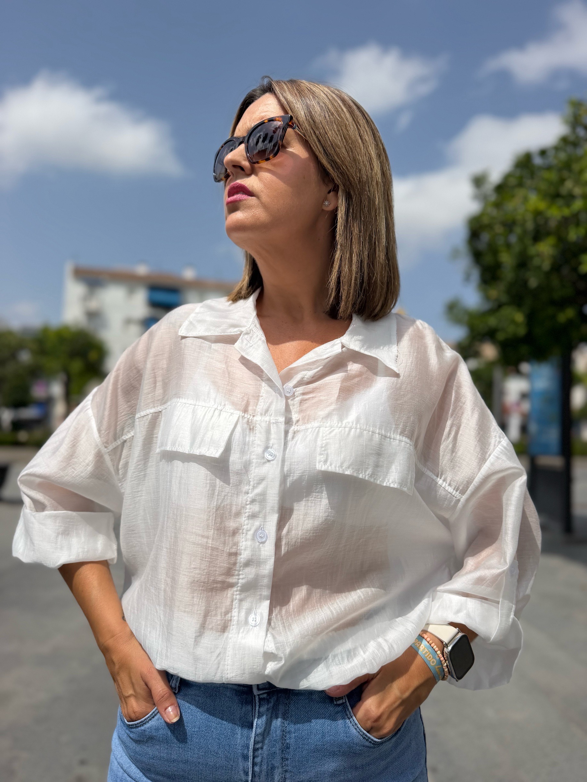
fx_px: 543
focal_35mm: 24
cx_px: 294
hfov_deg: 56.8
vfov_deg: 71.6
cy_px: 391
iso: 80
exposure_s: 1/9091
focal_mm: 6.76
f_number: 1.78
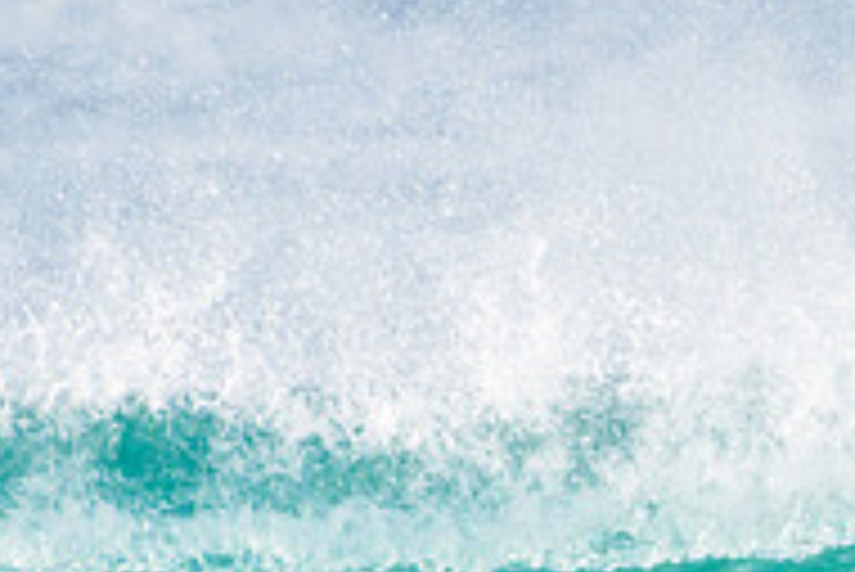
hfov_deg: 0.7
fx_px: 72562
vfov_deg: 0.5
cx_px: 1107
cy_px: 808
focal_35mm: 3053
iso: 1600
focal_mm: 1000
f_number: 11
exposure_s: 1/2000
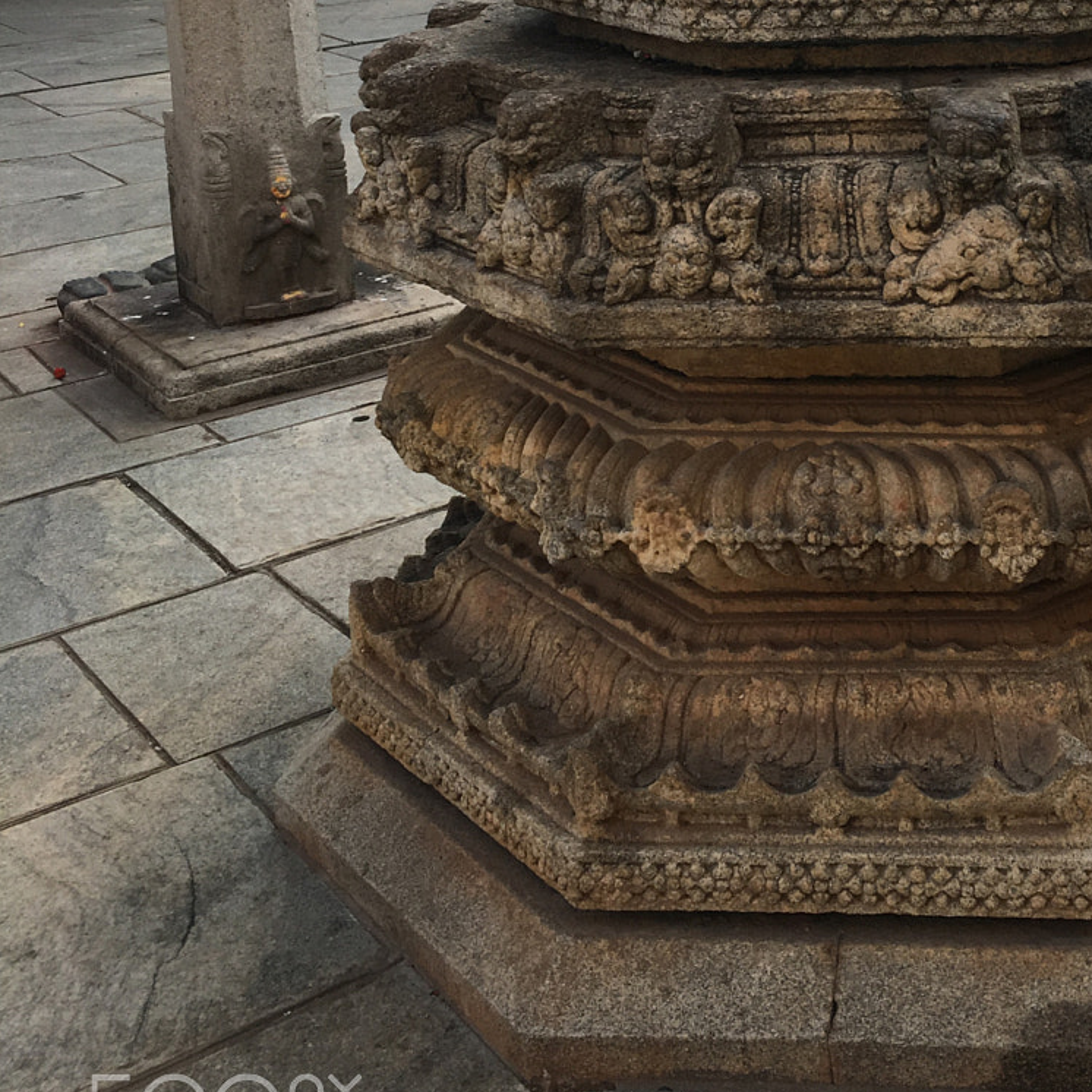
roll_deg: +0.3
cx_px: 877
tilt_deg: -12.5
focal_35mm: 55
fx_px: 1963
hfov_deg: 30.3
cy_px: 129
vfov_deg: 29.9
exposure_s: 1/425
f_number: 2.2
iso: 25
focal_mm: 4.15
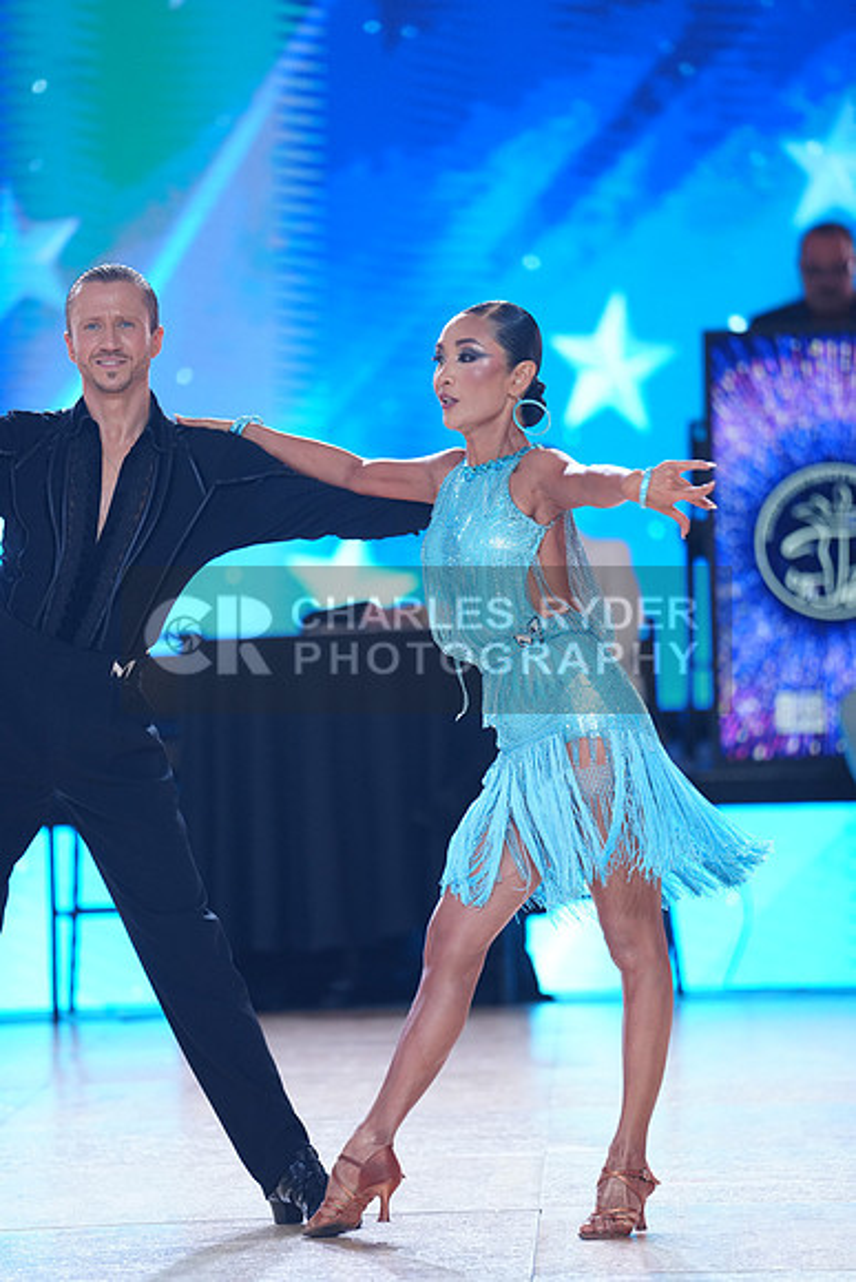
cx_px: 428
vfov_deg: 10.9
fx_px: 6701
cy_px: 641
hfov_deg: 7.3
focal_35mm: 188
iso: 1250
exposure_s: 1/640
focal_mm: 188
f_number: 2.8
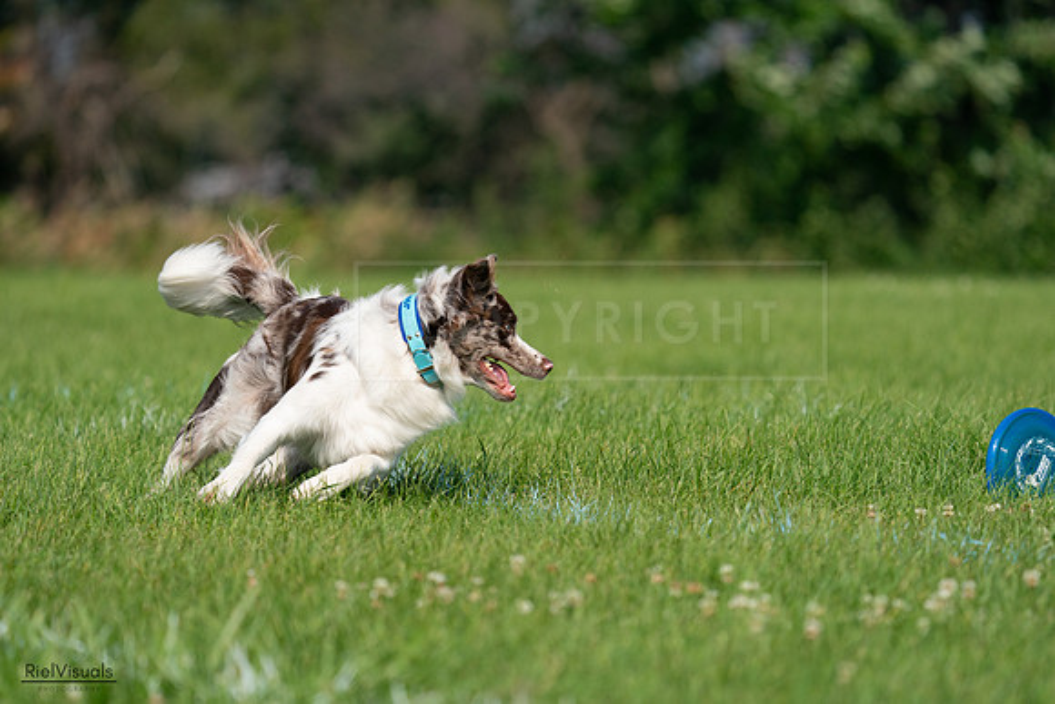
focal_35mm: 356
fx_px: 10435
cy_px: 352
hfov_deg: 5.8
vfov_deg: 3.9
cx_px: 528
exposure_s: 1/4000
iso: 800
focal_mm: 356
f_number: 6.3
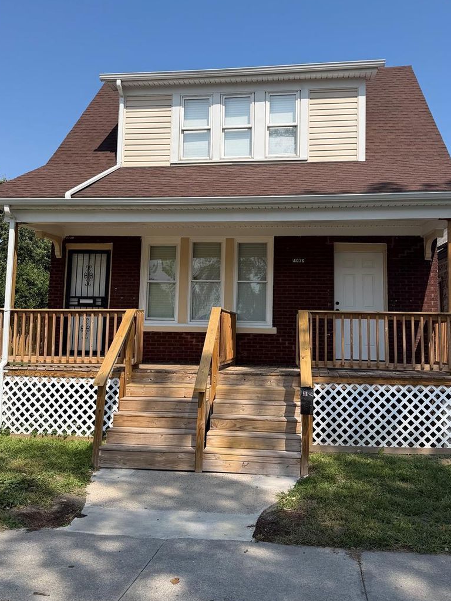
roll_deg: -1.1
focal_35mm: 32
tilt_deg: +6.5
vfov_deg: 56.7
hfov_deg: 44.2
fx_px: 556
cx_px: 226
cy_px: 264
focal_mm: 6.76
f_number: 1.78
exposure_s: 1/4405
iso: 80
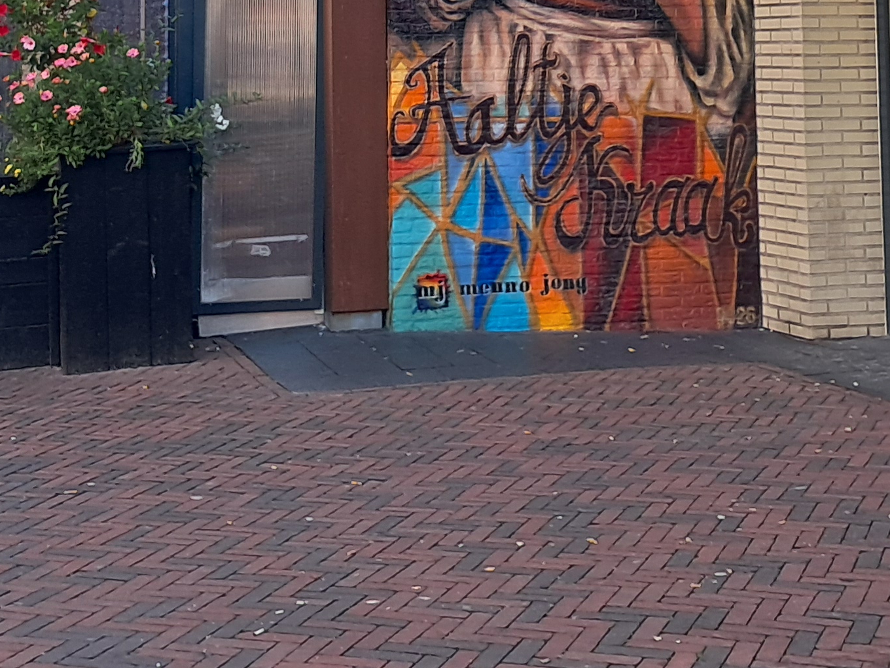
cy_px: -142
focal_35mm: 81
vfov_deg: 17.3
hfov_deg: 24.1
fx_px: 2083
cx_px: 407
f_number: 1.8
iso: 50
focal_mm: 4
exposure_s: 1/120
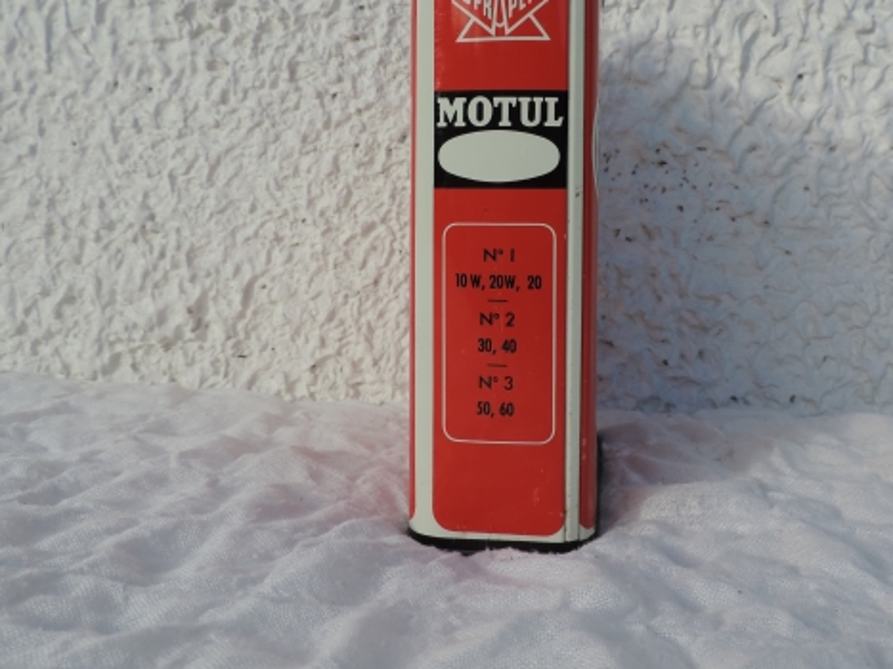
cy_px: 245
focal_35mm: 36
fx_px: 928
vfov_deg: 39.3
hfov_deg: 51.2
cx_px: 499
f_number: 3.1
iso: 80
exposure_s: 1/800
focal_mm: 4.9
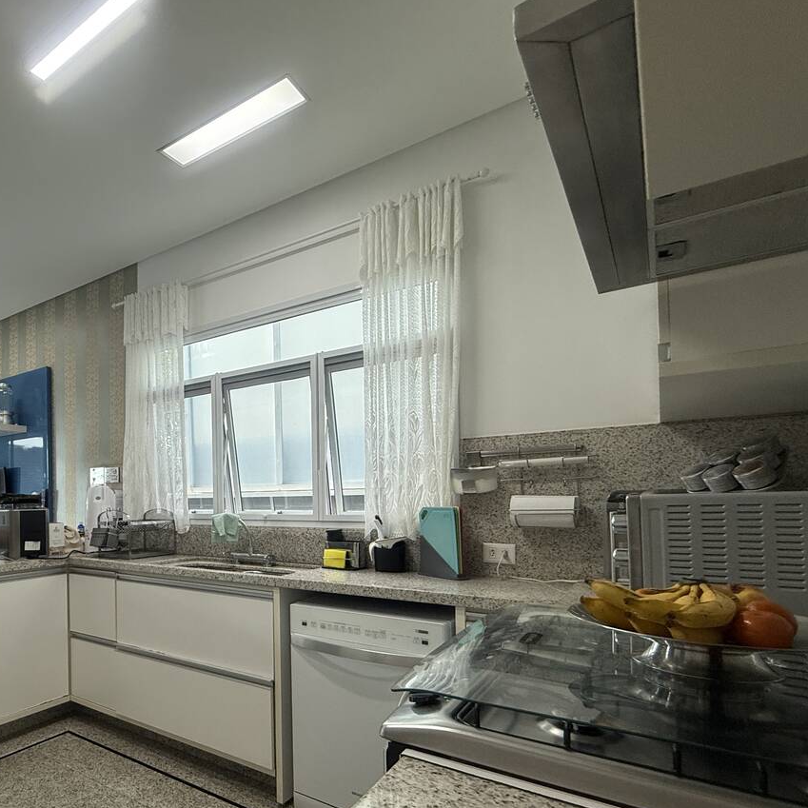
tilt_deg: +2.1
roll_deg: -0.1
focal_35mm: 21
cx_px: 200
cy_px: 494
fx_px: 555
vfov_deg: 71.2
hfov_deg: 67.5
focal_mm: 2.22
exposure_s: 1/120
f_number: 2.2
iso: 200
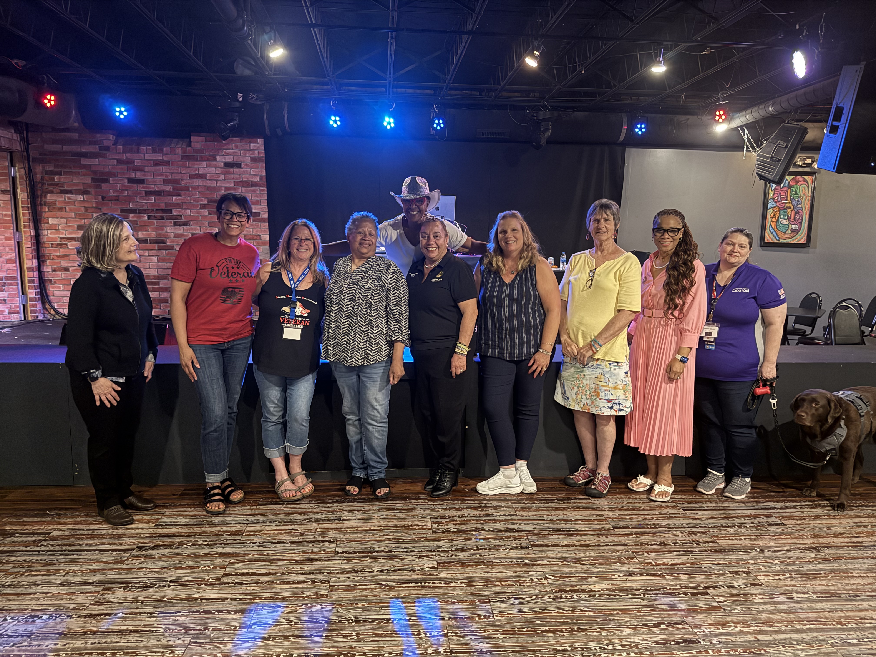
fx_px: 607
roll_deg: -1.2
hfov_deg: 71.6
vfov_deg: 56.8
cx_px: 438
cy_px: 328
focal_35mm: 24
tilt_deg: -7.1
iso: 1600
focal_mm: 6.76
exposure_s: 1/17
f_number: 1.78
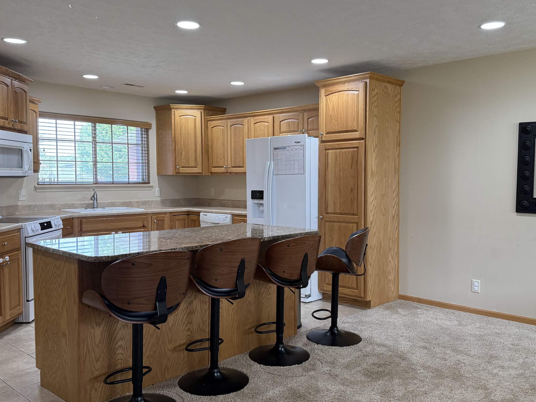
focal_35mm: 32
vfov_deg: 44.2
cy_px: 205
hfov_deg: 56.8
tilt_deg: -3.1
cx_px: 281
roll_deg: +0.0
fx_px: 495
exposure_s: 1/120
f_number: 1.78
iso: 320
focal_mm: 6.76
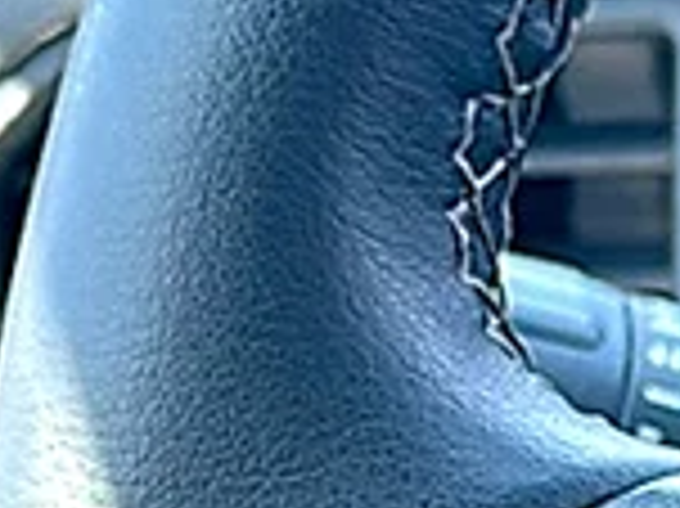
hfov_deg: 10.2
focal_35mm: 190
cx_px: 896
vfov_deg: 7.6
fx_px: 3729
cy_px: 910
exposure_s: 1/100
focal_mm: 6.86
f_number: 1.78
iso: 80
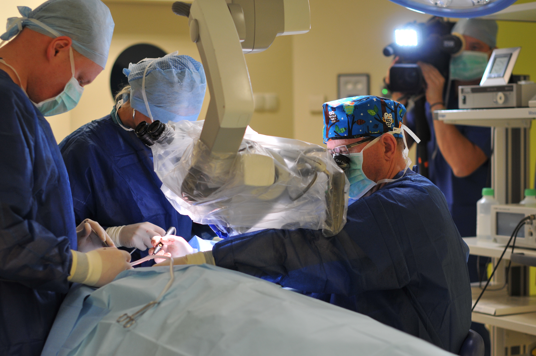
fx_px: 1115
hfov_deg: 27.0
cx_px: 268
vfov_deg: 18.1
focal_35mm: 75
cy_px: 178
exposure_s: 1/500
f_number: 2.2
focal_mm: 50
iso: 400
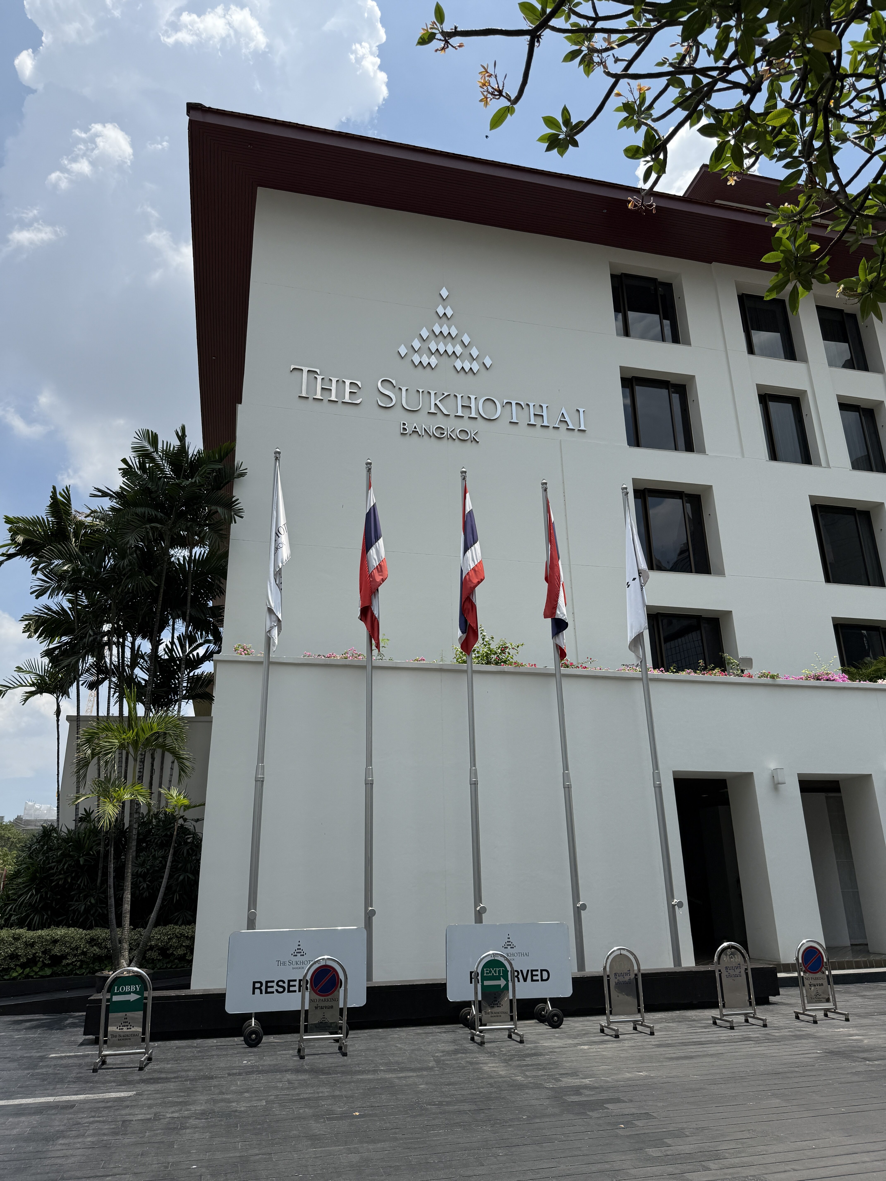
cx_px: 443
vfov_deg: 71.6
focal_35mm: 24
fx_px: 819
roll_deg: +2.0
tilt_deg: +21.5
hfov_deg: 56.8
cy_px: 590
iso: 80
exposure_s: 1/6711
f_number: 1.78
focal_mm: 6.76
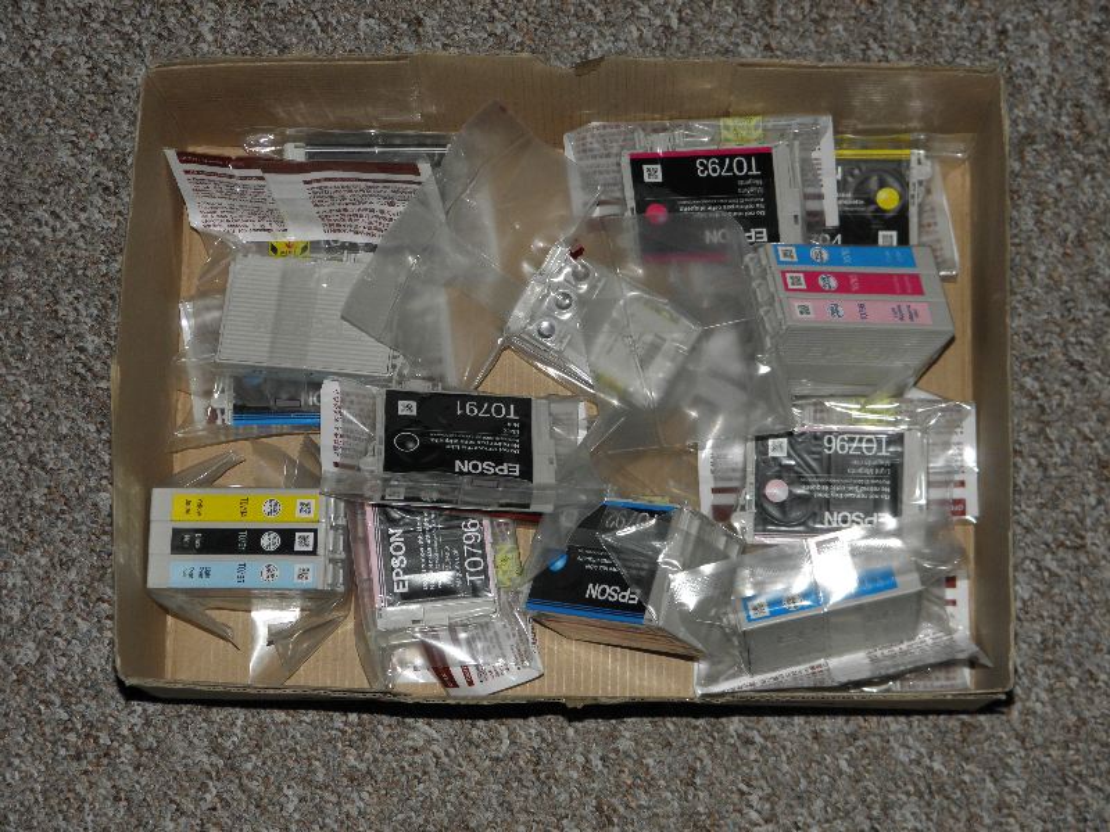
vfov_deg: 18.4
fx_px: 2565
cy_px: 416
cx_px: 555
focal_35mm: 80
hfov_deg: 24.4
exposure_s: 1/160
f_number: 4.4
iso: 100
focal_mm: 14.3
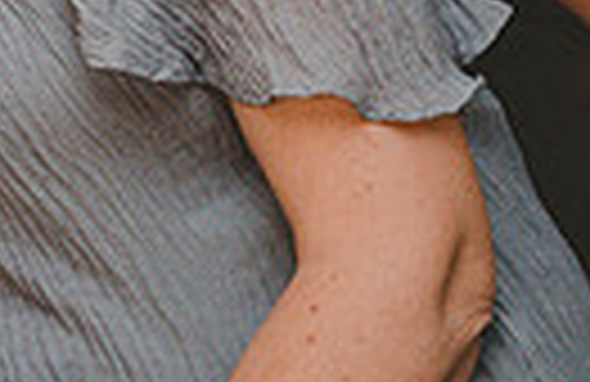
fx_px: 3153
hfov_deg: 9.8
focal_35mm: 194
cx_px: -660
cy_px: -375
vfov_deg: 6.7
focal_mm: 40
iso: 6400
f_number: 4
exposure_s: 1/60
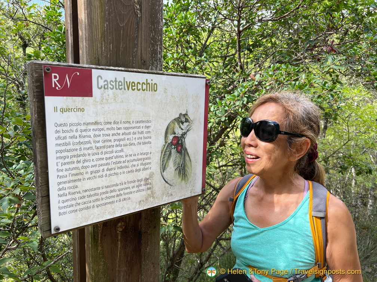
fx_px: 283
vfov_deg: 53.1
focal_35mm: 26
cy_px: 141
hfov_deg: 67.3
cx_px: 188
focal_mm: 5.7
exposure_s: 1/441
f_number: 1.5
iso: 50
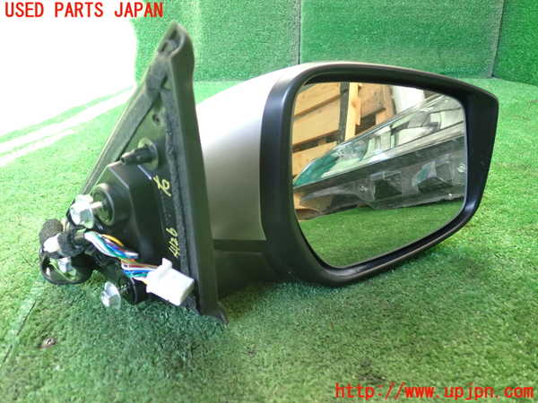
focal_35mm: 30
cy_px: 202
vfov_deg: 46.8
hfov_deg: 60.0
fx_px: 466
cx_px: 269
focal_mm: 5.4
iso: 200
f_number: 2.3
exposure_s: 1/80
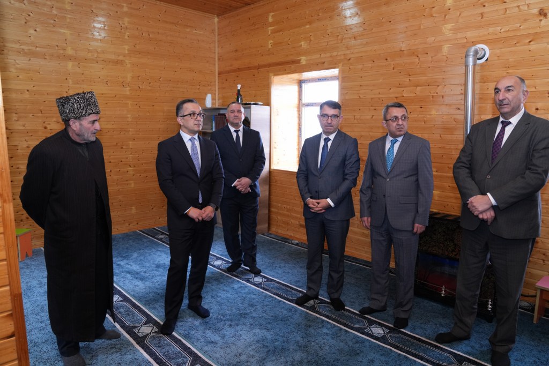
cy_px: 183
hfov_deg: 73.7
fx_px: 366
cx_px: 274
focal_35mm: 24
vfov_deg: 53.1
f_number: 4
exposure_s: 1/200
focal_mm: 24
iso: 1600
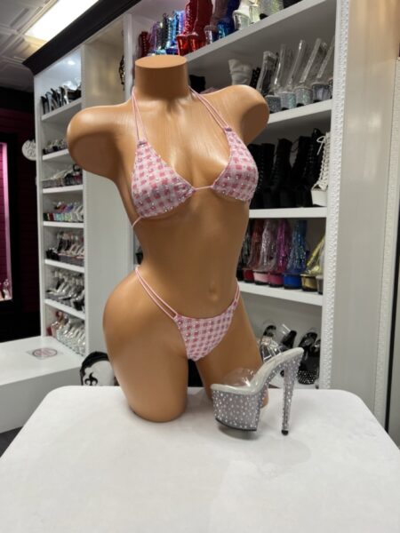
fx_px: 401
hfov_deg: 53.1
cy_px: 266
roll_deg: -0.7
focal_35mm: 26
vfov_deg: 67.3
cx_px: 200
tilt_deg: -5.5
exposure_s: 1/60
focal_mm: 5.7
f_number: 1.5
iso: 64
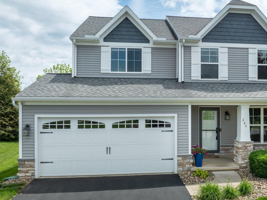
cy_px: 99
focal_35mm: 34
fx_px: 262
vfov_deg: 41.7
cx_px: 172
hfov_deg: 53.2
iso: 100
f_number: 7.1
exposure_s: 1/400
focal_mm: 12.29
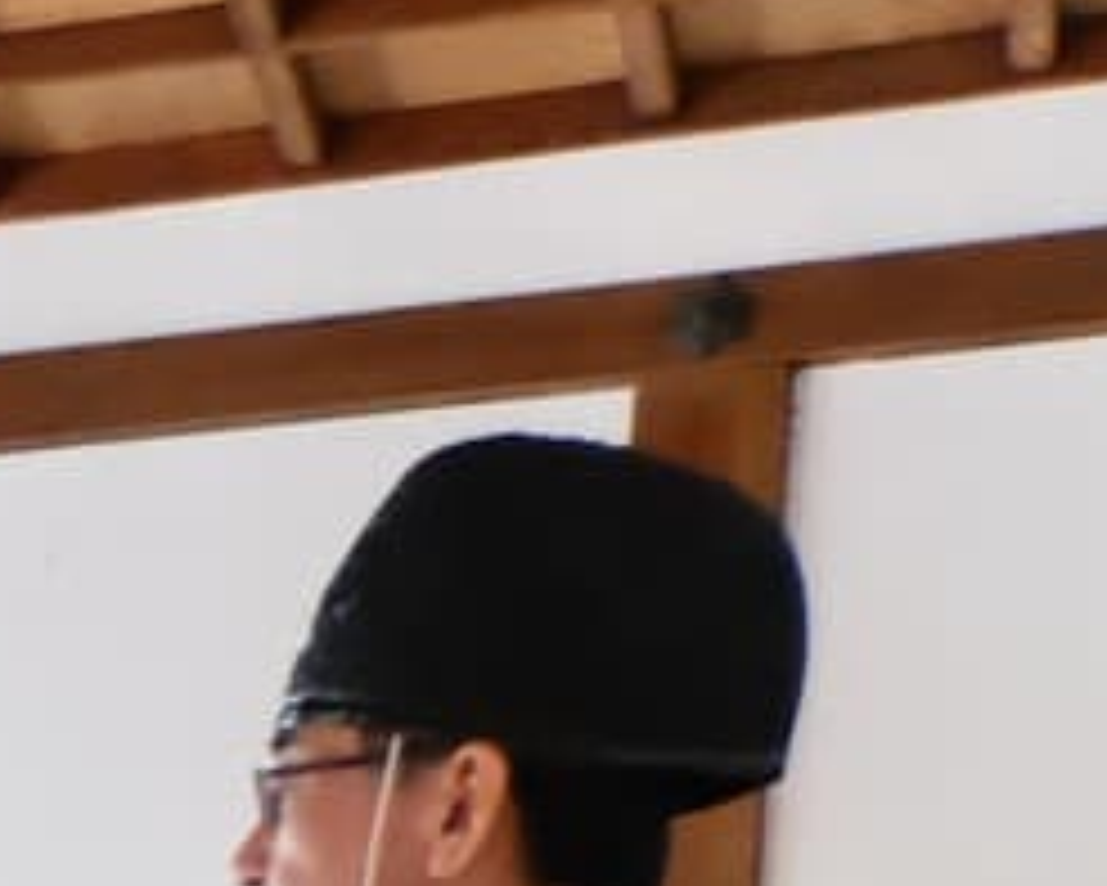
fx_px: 5408
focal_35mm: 165
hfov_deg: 10.1
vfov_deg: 8.7
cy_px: 1920
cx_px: -1575
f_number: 2.8
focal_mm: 20
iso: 5000
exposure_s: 1/60
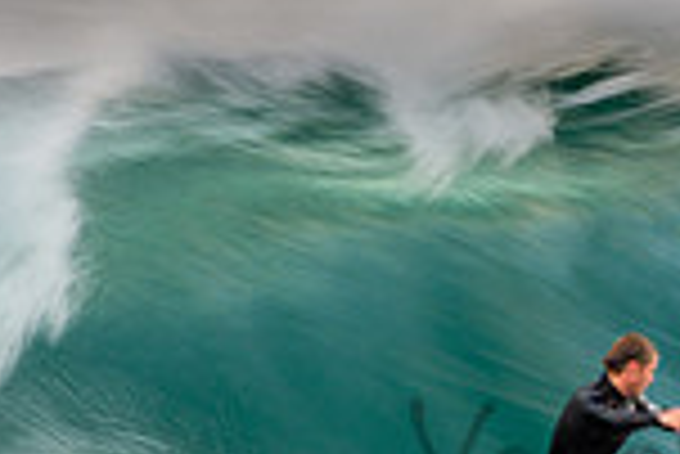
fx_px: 54357
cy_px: 429
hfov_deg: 0.7
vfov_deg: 0.5
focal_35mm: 2875
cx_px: 874
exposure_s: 1/25
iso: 100
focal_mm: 500
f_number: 6.3
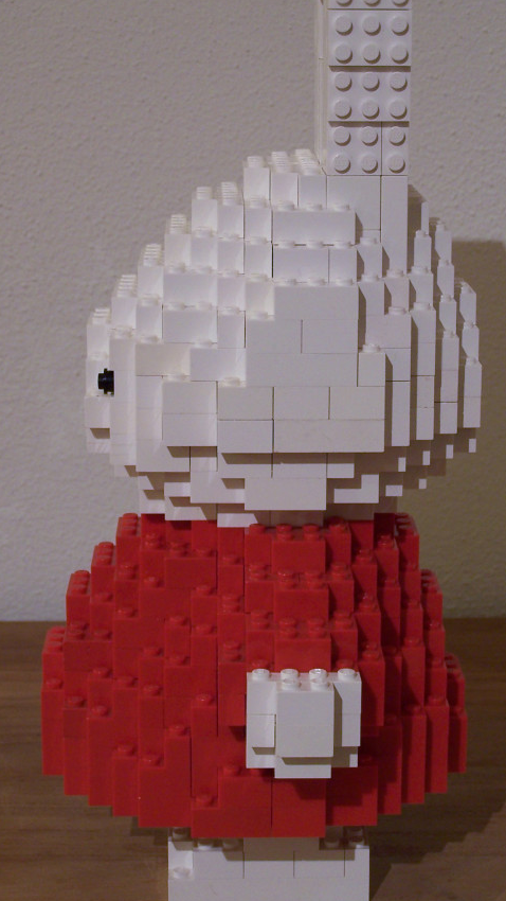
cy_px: 404
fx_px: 2004
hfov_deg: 14.4
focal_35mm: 84
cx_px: 276
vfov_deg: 25.3
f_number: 3.2
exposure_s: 1/3
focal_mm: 10.7
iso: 80
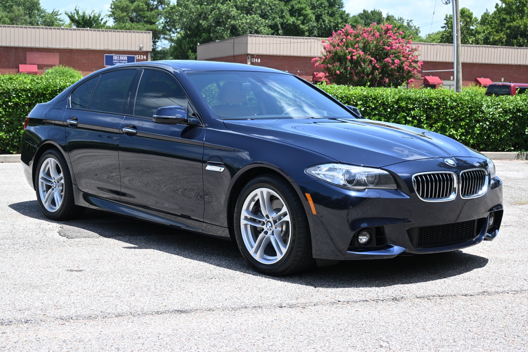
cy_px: 176
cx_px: 264
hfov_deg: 35.9
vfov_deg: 24.4
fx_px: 814
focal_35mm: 56
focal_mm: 37
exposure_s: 1/250
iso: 100
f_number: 5.6
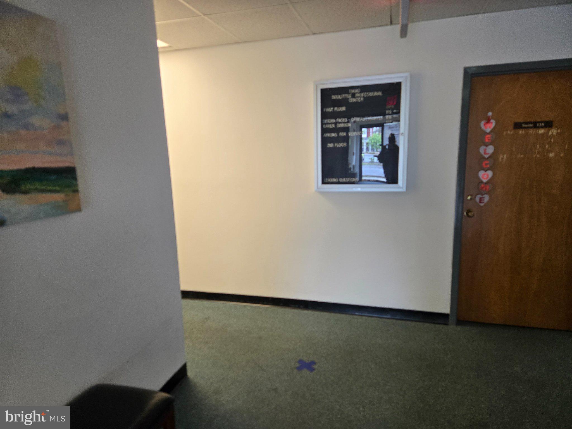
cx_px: 286
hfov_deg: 73.9
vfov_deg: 58.9
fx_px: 380
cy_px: 214
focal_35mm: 23
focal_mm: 5.4
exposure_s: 1/120
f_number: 1.8
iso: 125
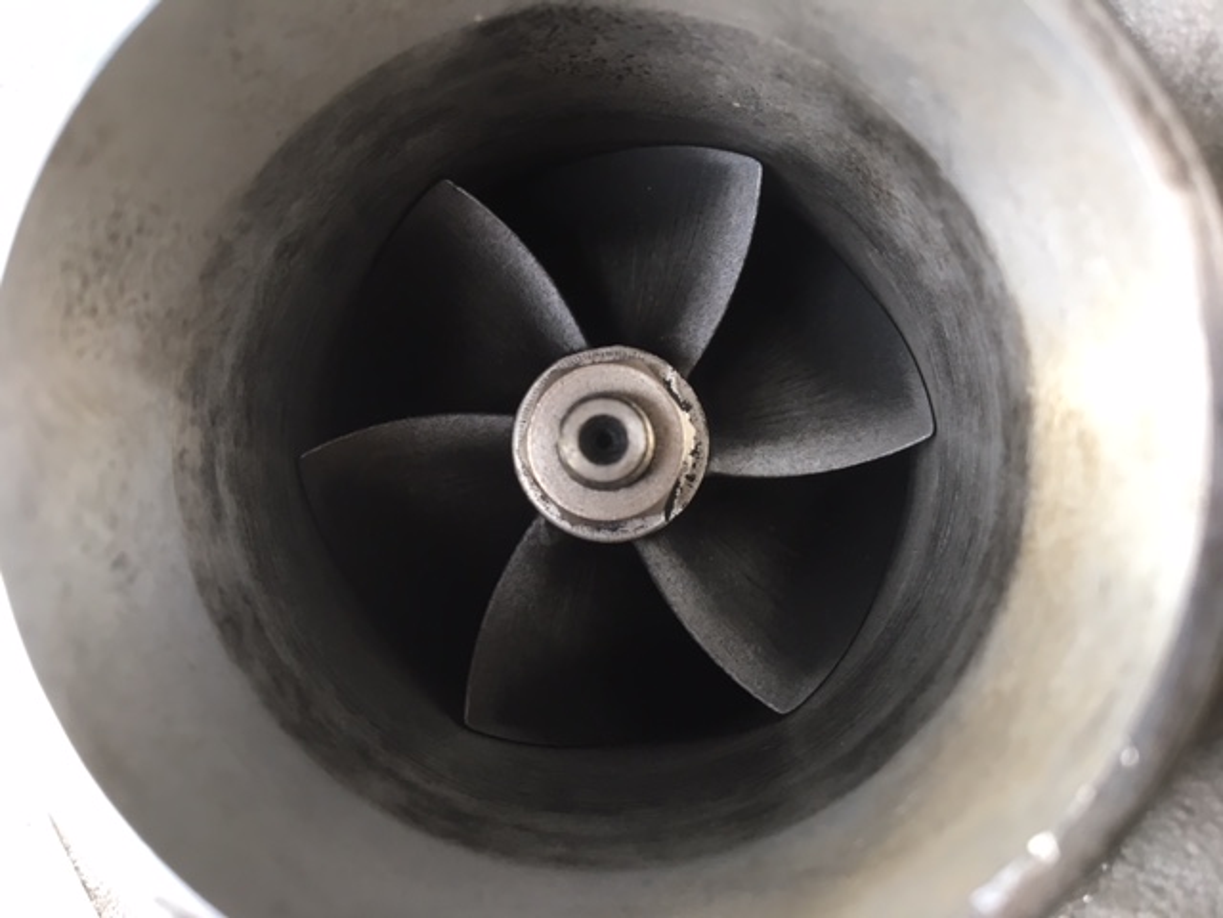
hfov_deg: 61.7
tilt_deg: -69.6
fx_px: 1025
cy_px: 459
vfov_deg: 48.2
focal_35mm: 29
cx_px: 612
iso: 40
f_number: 2.2
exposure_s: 1/33
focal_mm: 4.15
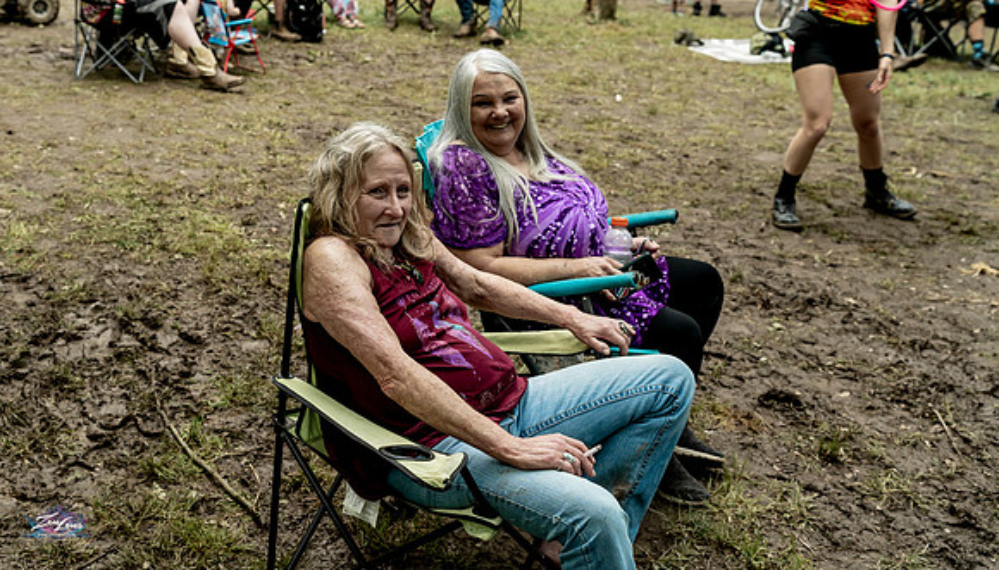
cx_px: 399
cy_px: 206
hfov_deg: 46.1
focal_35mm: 44
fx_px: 1166
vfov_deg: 27.4
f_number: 4
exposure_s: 1/400
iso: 640
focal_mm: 35
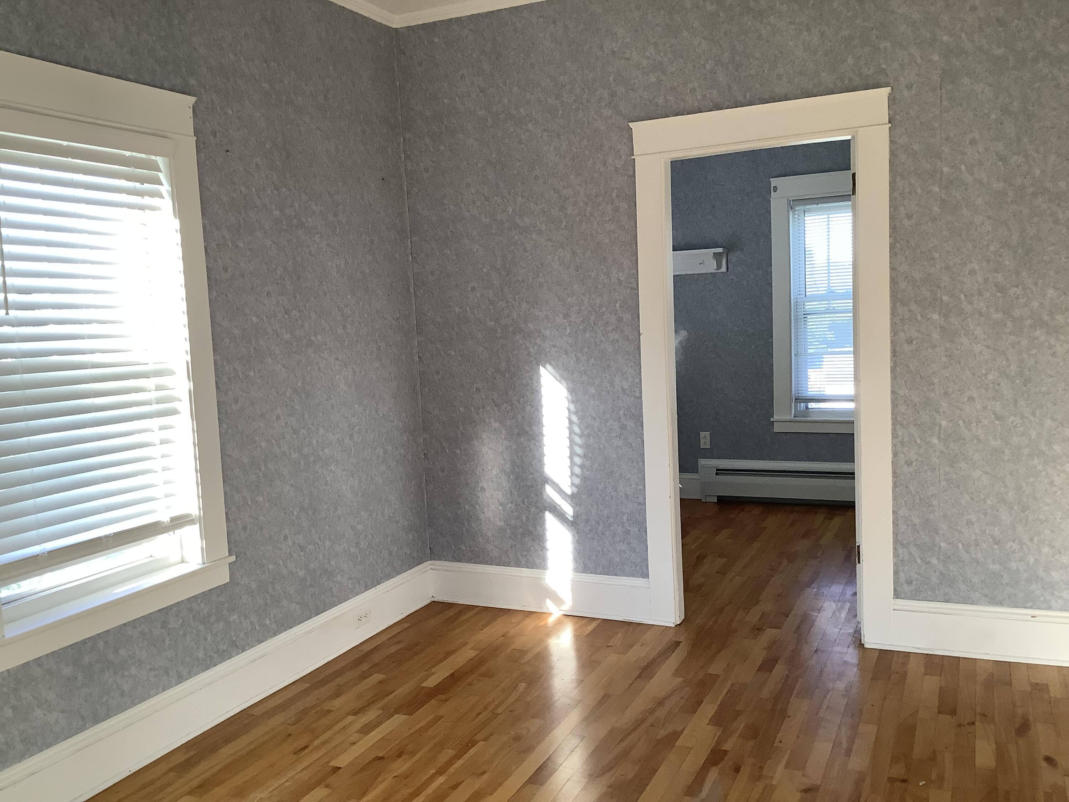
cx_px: 534
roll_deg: +1.6
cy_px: 401
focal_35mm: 31
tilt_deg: -6.3
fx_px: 957
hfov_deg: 58.4
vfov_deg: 45.4
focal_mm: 3.3
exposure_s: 1/120
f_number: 2.4
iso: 80
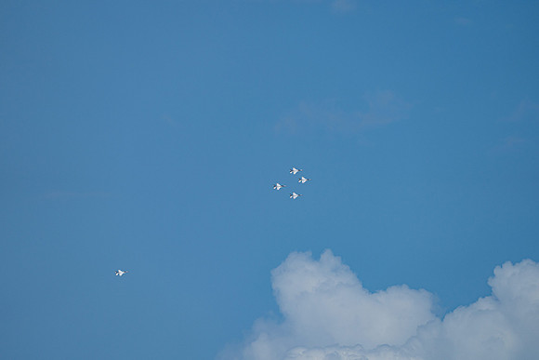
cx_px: 270
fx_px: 5990
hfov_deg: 5.2
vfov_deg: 3.4
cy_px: 180
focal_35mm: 400
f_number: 10
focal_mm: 400
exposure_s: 1/1600
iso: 800
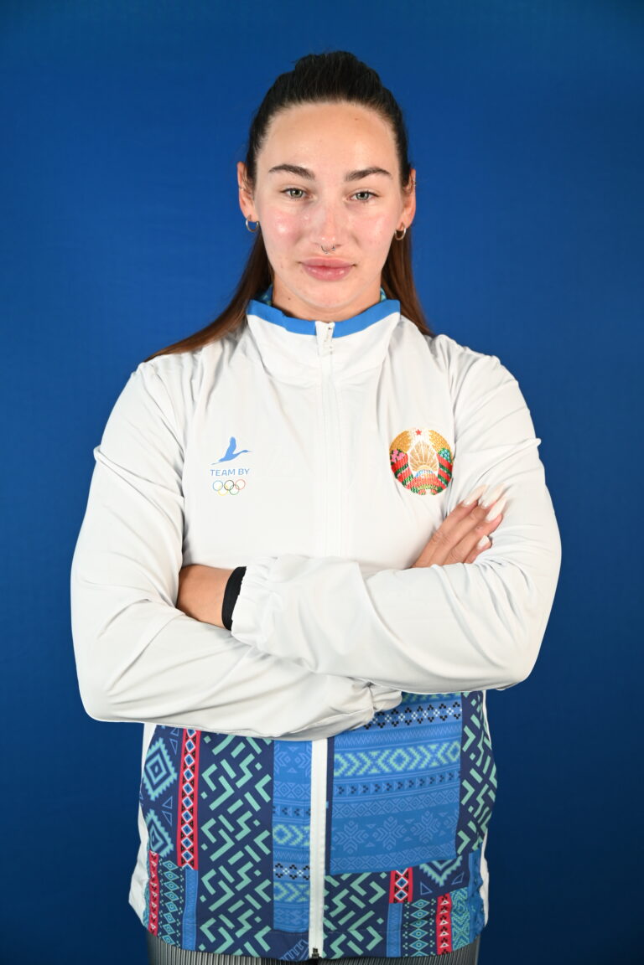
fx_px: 1127
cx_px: 322
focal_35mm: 42
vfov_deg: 46.4
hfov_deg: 31.9
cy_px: 482
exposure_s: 1/60
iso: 500
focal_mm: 42
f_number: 4.8
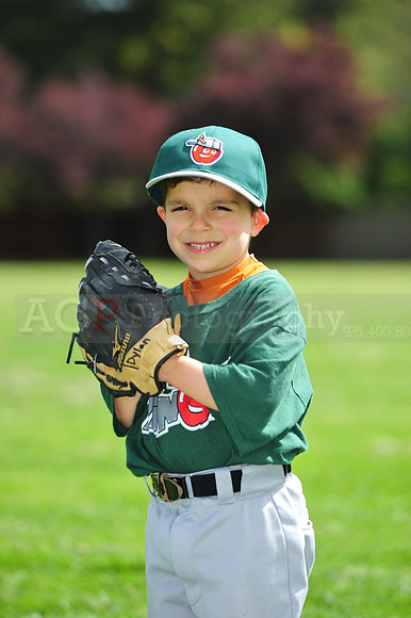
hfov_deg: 6.9
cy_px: 309
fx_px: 3429
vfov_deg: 10.3
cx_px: 206
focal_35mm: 200
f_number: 5
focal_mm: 200
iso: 400
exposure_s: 1/1600
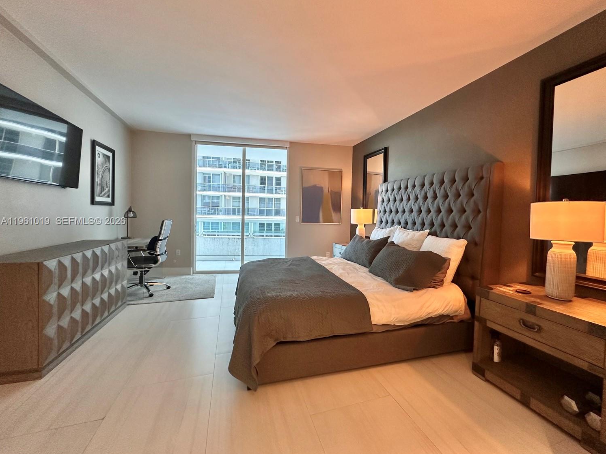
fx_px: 263
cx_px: 324
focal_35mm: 15
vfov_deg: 81.7
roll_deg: -1.6
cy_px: 222
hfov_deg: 98.0
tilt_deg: -1.2
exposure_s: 1/60
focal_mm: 2.22
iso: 200
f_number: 2.2
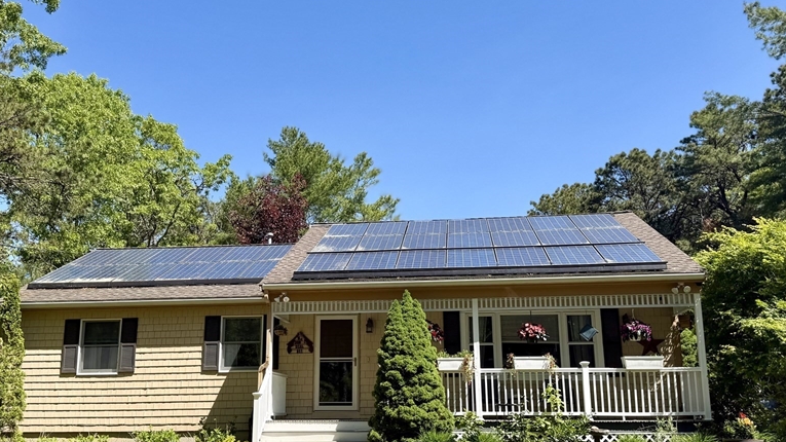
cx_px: 376
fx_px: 729
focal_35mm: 35
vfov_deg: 33.6
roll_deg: +0.3
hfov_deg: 56.6
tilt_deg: +11.2
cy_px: 254
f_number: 1.78
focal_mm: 6.76
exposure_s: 1/3021
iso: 80
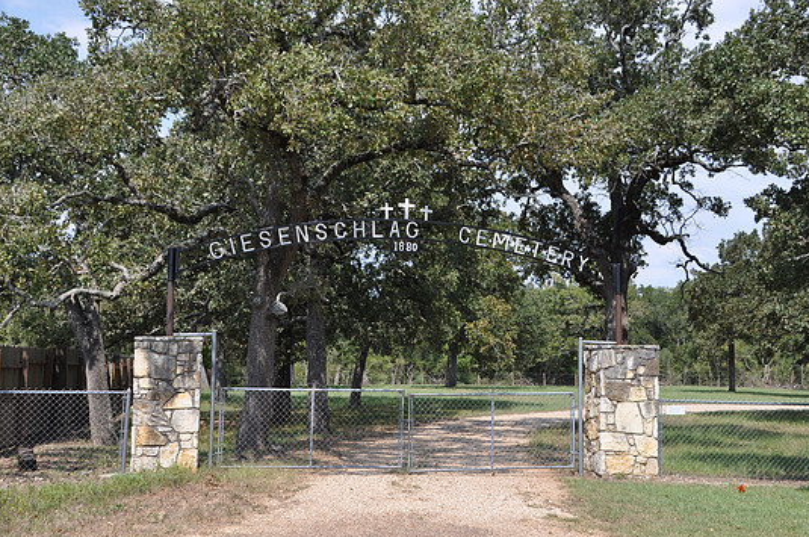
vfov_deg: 25.9
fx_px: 1167
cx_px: 437
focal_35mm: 52
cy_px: 250
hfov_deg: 38.2
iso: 200
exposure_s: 1/250
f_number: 8
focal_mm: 32
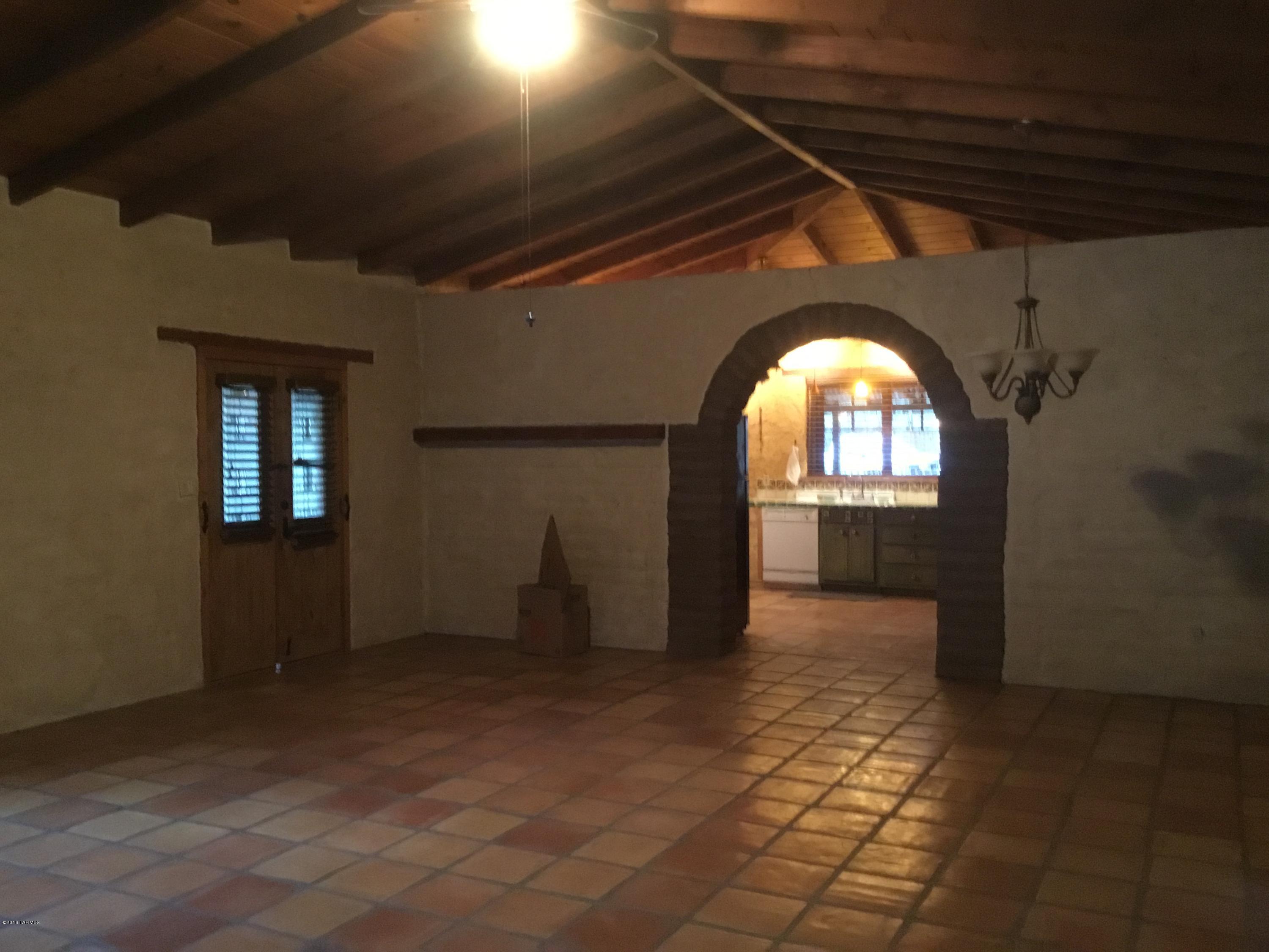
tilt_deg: -3.7
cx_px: 634
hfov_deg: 58.4
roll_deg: +0.4
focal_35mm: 31
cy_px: 476
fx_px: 1136
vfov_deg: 45.4
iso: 640
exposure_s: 1/15
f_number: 2.4
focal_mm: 3.3
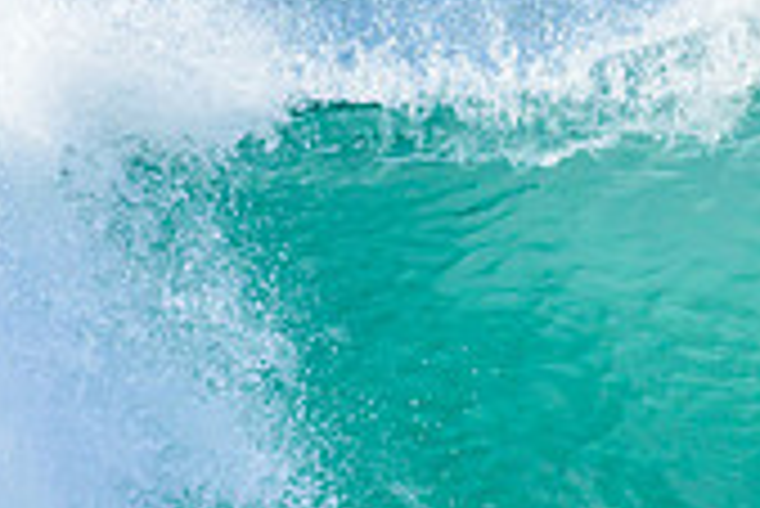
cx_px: 583
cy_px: 470
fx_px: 79866
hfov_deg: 0.5
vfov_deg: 0.4
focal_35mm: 3780
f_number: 6.3
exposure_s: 1/2500
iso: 250
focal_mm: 800
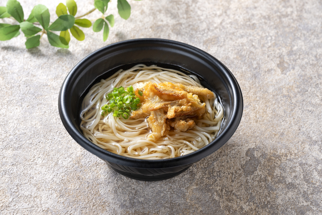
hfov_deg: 20.8
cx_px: 161
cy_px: 108
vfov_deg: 14.0
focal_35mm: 98
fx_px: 877
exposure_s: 1/200
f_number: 11
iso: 320
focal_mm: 98
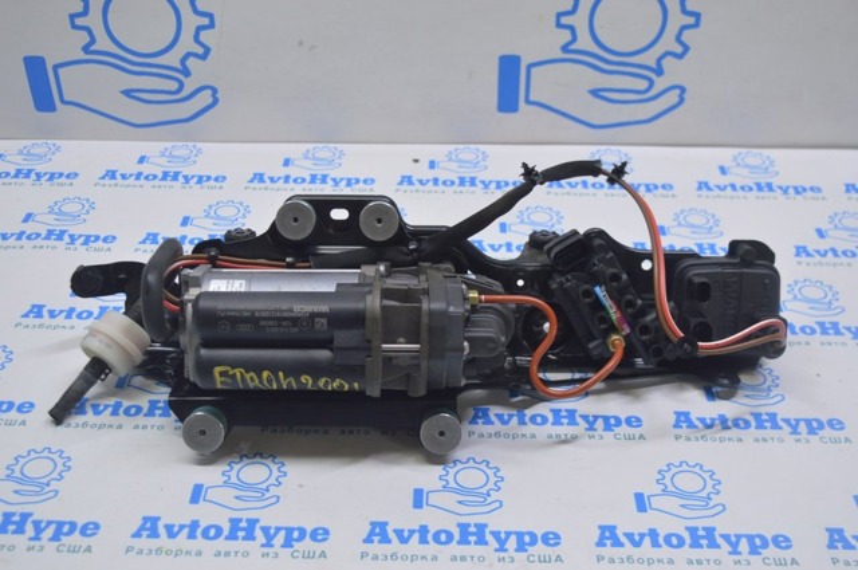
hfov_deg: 38.9
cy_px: 285
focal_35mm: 51
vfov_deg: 26.4
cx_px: 429
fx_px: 1214
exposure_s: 1/25
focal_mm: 34
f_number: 5.6
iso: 400
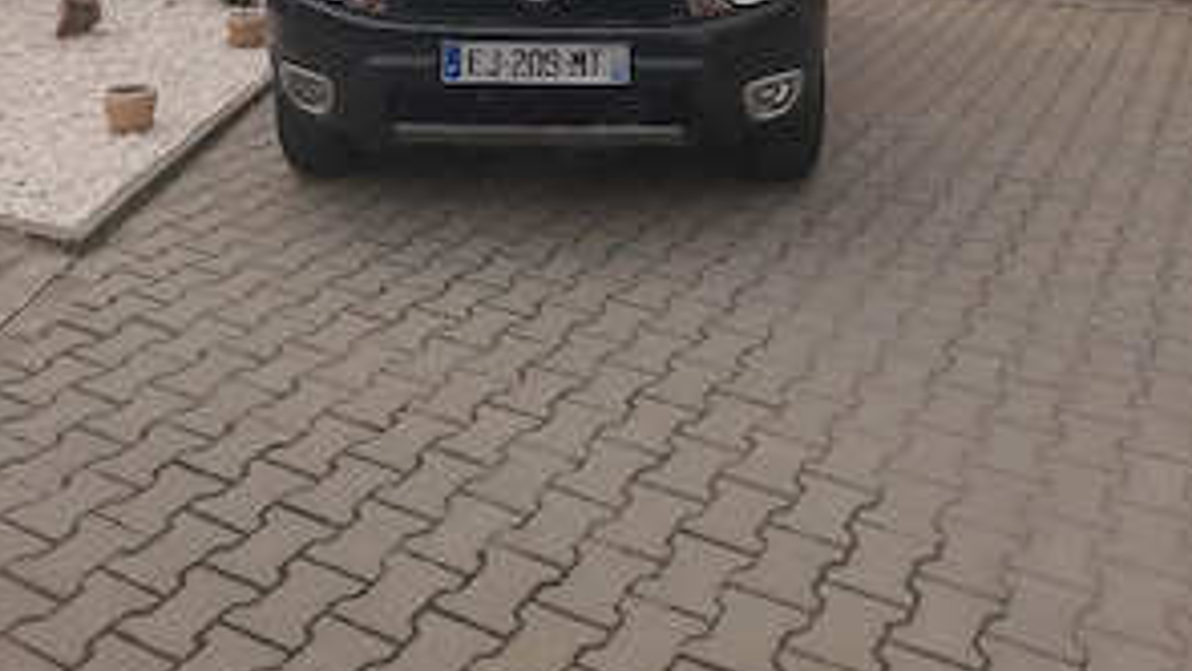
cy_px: -79
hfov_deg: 50.5
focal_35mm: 40
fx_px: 1264
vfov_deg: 27.1
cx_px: 598
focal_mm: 3.93
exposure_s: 1/345
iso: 40
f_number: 1.7
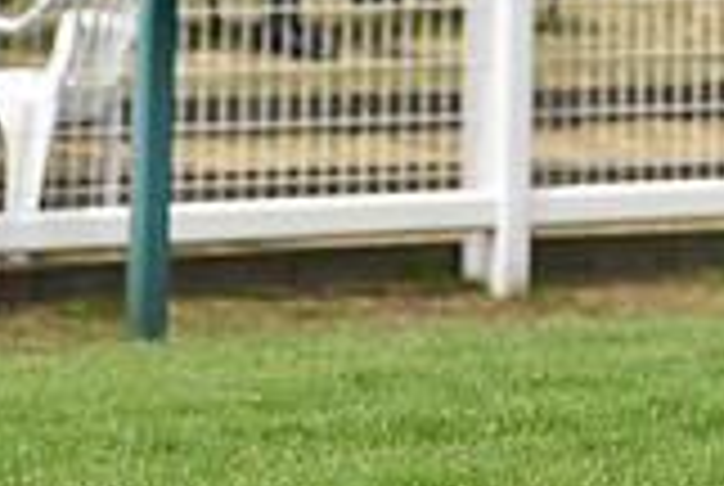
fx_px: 12310
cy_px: -268
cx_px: 1277
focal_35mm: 611
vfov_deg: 2.3
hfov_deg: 3.4
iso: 400
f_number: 5.6
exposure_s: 1/2000
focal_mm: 170
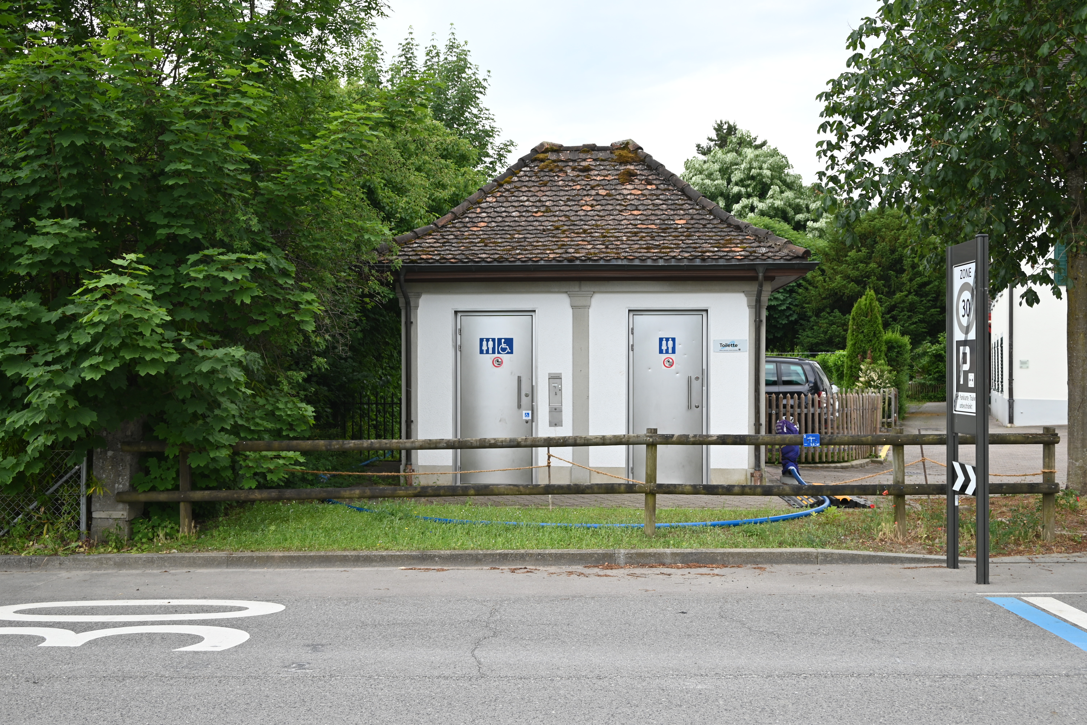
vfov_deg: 38.9
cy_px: 362
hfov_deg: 55.8
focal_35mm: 34
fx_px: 1027
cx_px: 544
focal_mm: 34
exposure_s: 1/250
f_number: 5.6
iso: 180
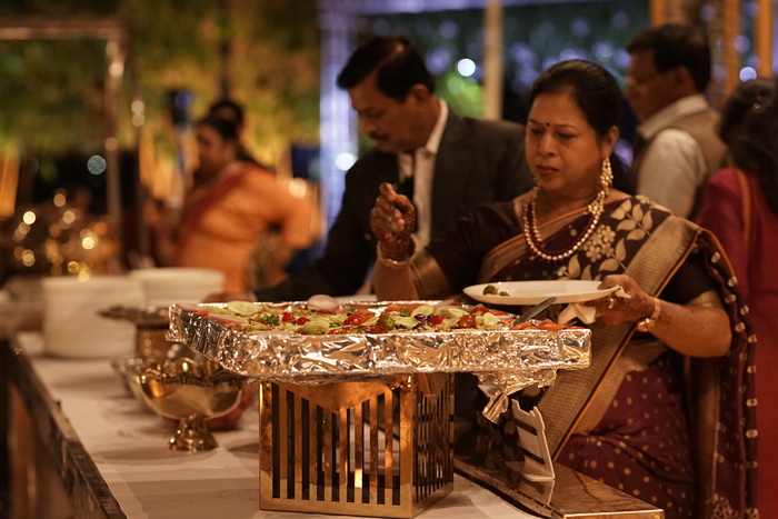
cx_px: 389
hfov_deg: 23.9
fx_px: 1837
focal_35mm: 85
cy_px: 260
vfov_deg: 16.1
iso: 1600
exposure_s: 1/125
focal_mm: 85
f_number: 2.8
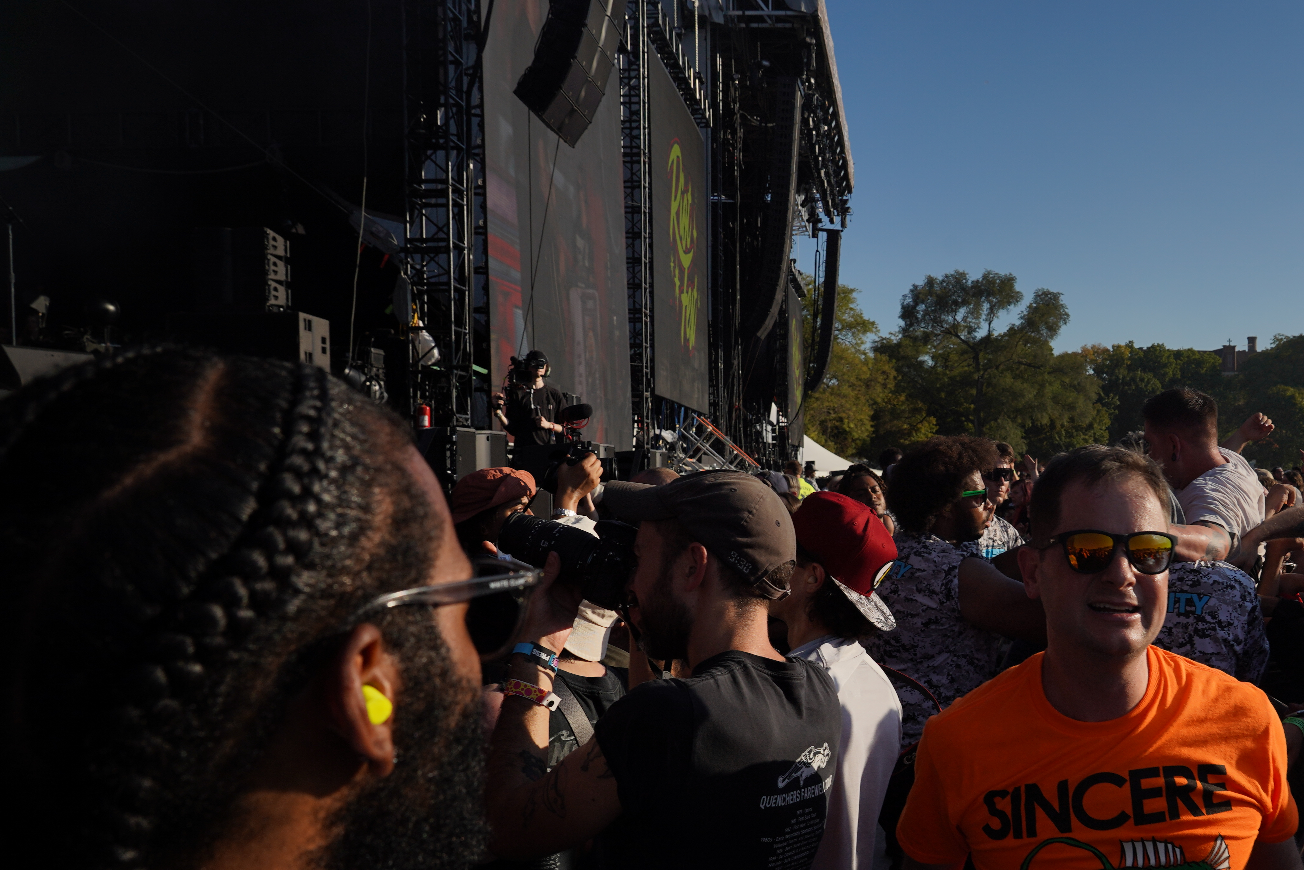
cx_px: 919
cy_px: 532
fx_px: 1268
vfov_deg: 37.7
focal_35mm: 35
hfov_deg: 52.8
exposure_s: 1/800
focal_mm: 24
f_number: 8
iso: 100
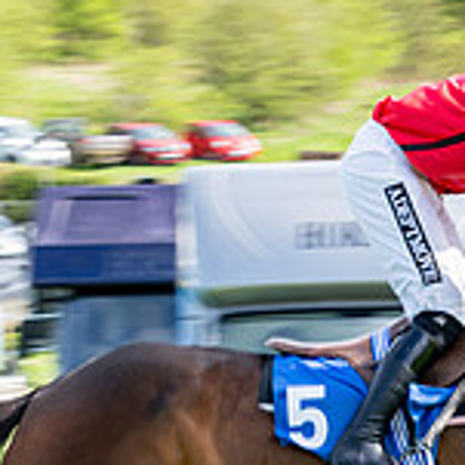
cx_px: 320
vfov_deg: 5.0
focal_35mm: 350
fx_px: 5319
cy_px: 452
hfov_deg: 5.0
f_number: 11
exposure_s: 1/160
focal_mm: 92
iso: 200
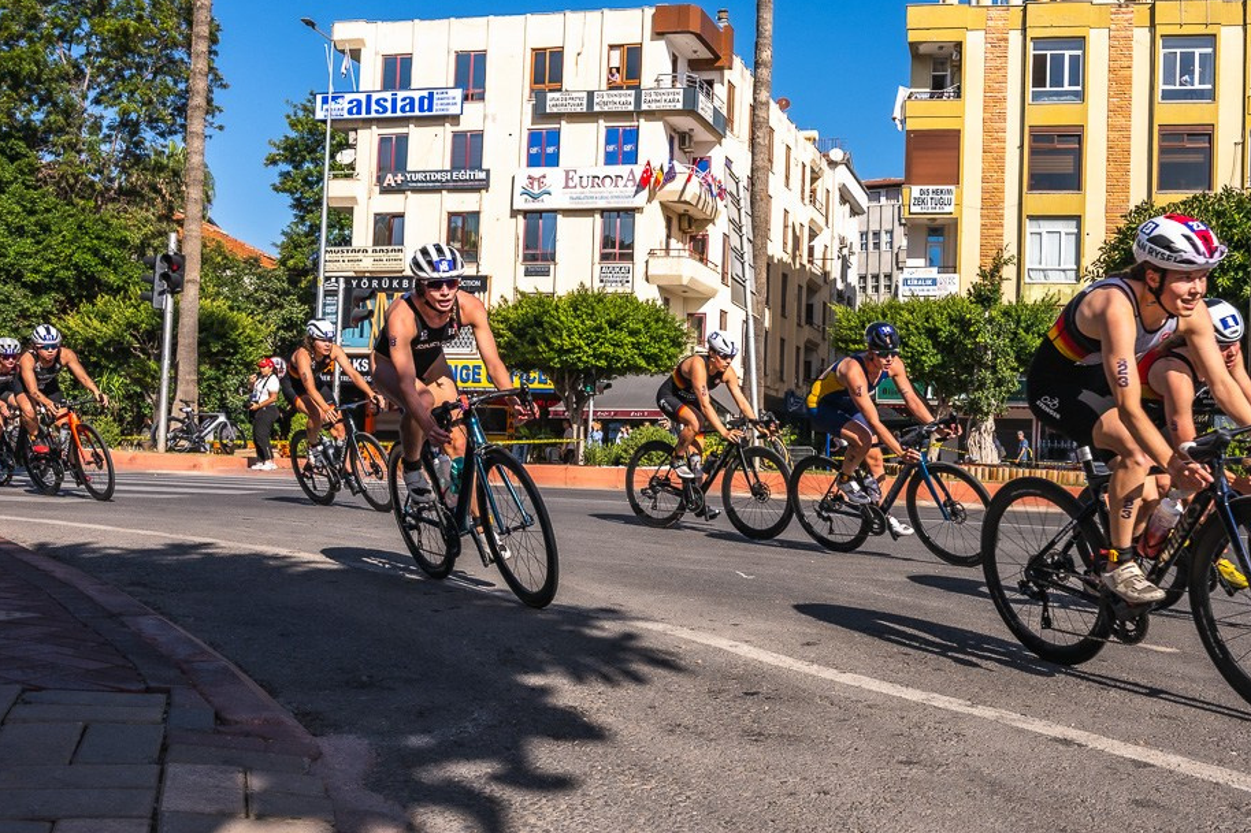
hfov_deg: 53.4
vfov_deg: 37.8
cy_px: 433
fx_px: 1216
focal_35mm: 35
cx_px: 827
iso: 200
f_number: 8
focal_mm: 25
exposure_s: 1/1000
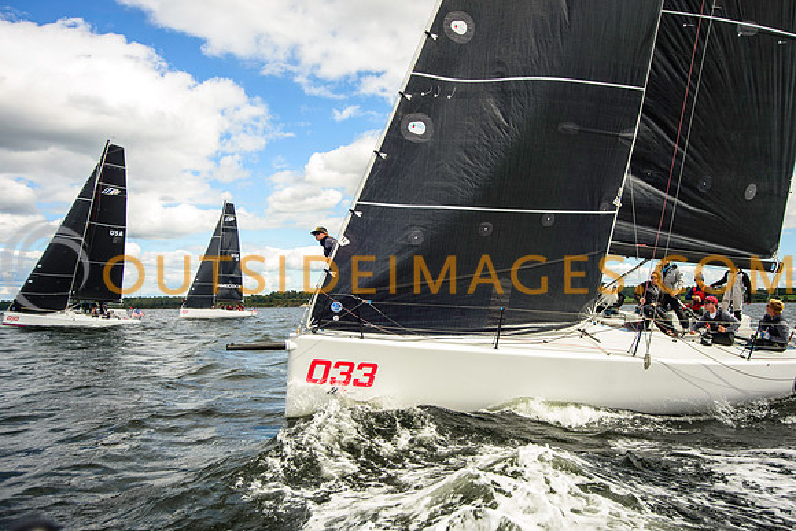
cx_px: 404
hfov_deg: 67.1
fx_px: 600
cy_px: 284
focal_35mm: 27
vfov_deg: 47.7
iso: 320
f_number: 5.6
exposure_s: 1/1000
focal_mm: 25
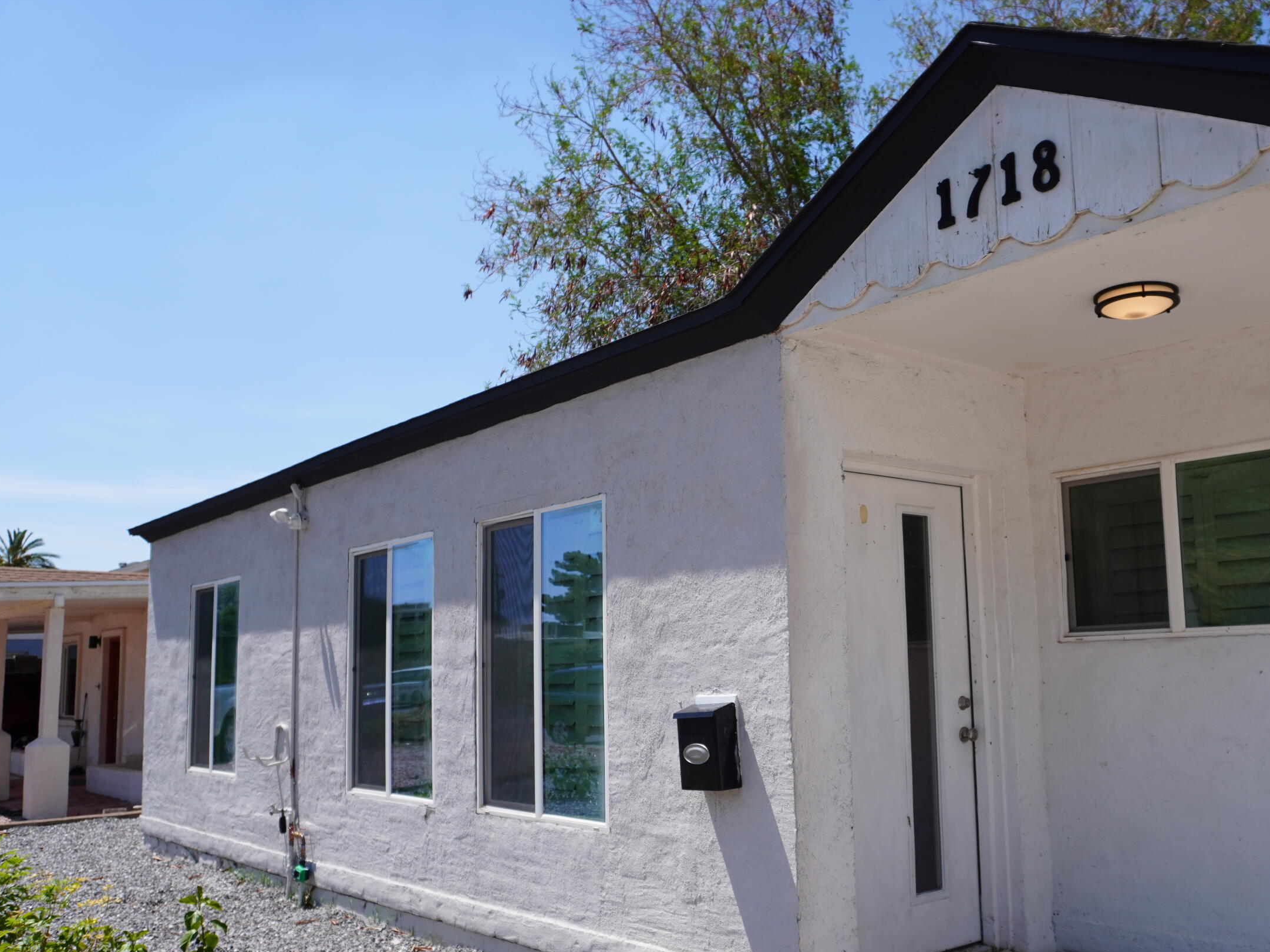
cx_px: 816
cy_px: 526
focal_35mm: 32
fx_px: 1174
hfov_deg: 55.9
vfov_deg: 44.1
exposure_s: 1/800
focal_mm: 16
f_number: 5
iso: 100
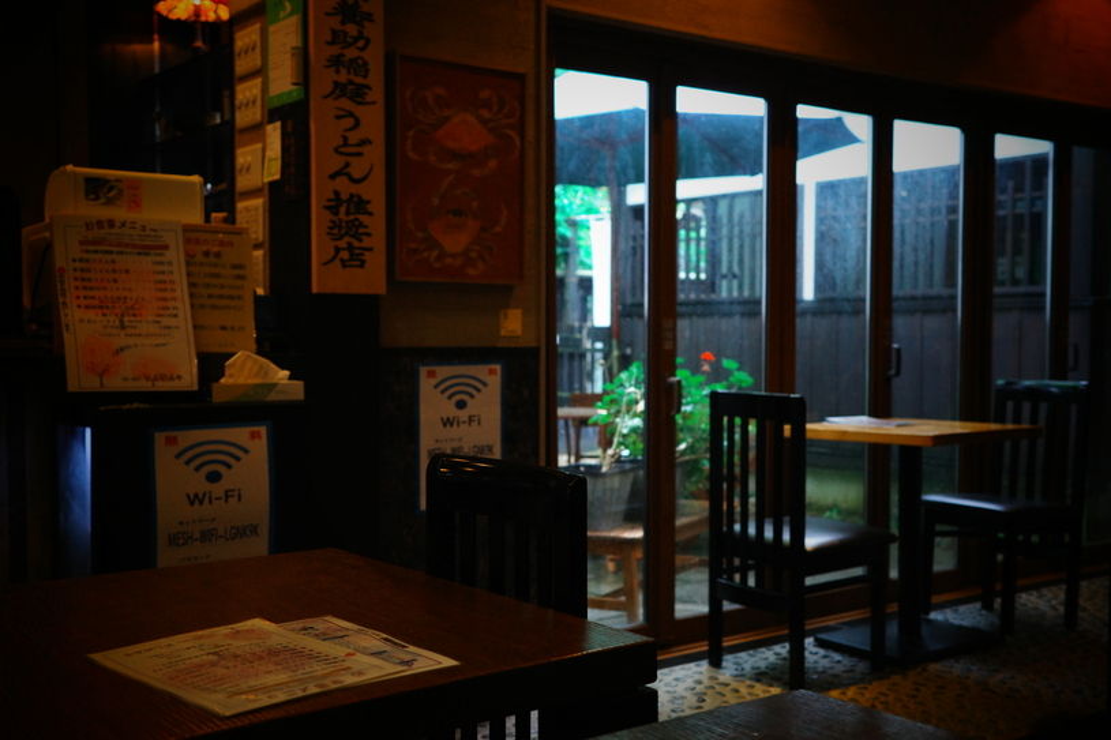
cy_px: 370
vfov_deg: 33.4
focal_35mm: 40
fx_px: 1234
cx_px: 556
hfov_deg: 48.5
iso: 3200
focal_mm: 26
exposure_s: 1/60
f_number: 2.8
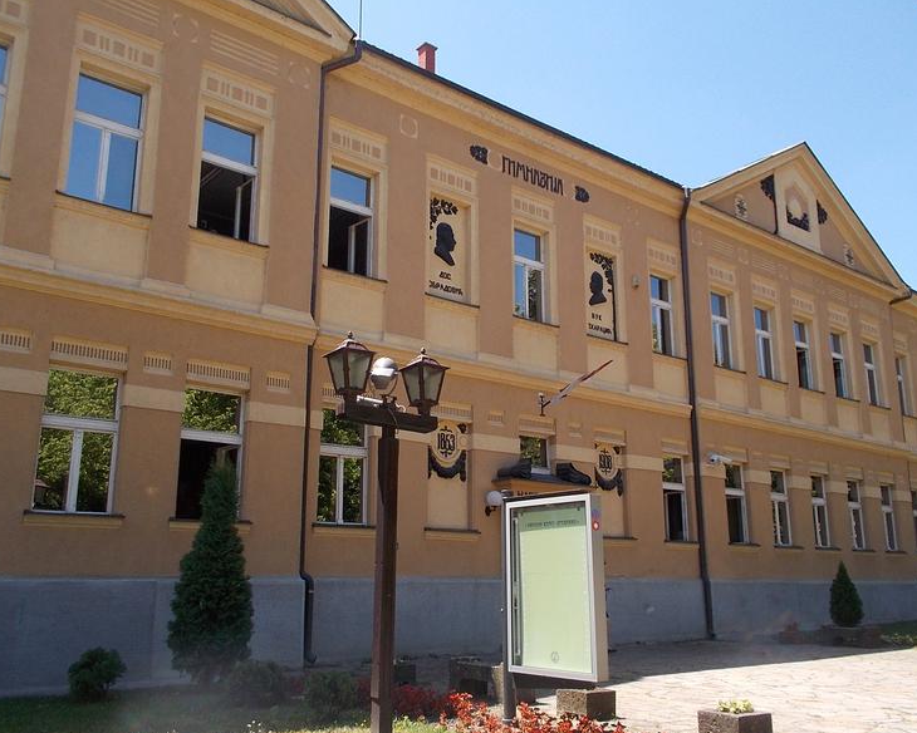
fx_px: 841
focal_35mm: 31
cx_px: 451
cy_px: 365
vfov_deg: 47.1
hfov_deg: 57.2
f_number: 3.3
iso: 80
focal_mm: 4.1
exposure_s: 1/400
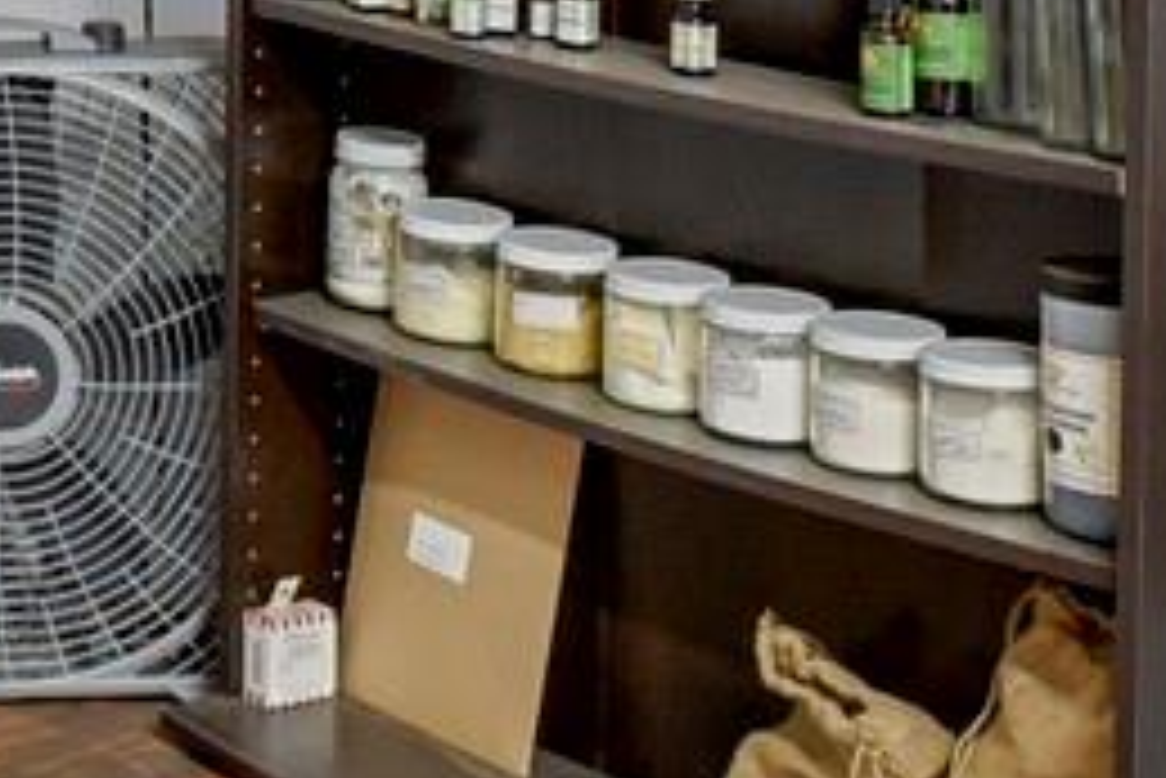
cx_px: -569
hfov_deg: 17.5
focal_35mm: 105
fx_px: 3403
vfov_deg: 12.1
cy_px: -558
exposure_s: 1/20
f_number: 8
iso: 12800
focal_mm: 17
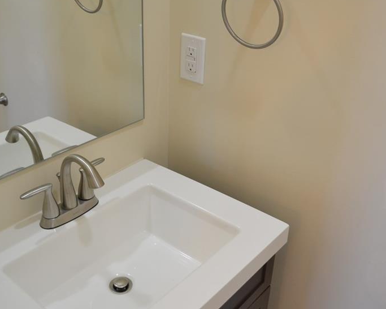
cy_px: 149
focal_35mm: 38
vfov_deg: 39.1
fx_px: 434
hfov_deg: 48.0
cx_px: 192
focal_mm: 18
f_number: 3.5
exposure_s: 1/60
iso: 640
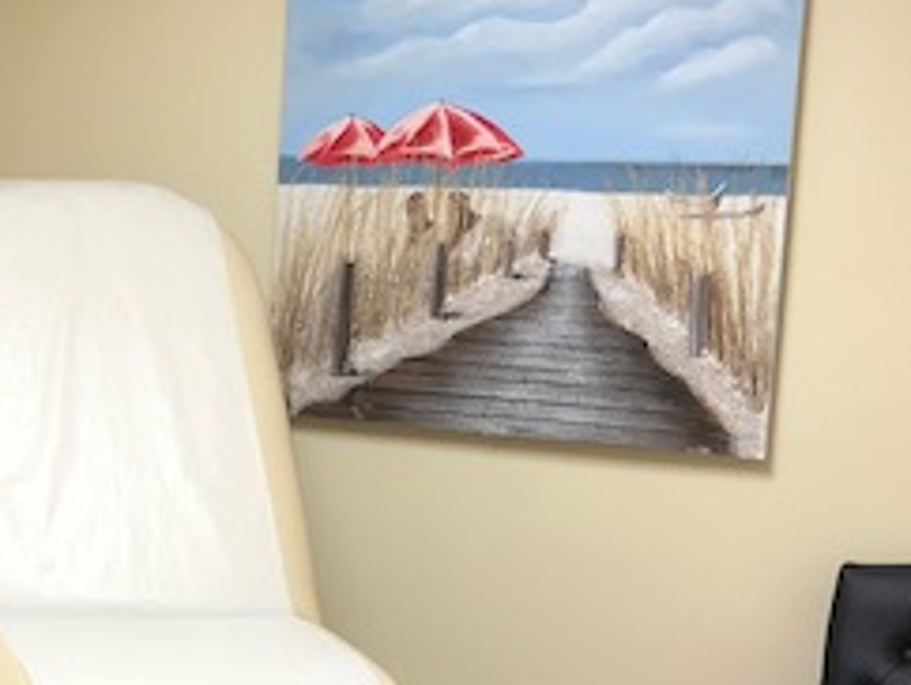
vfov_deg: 19.8
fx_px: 1949
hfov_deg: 25.1
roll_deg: -0.9
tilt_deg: -8.3
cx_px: 15
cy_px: 474
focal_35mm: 74
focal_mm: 4
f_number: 1.8
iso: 25
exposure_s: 1/30
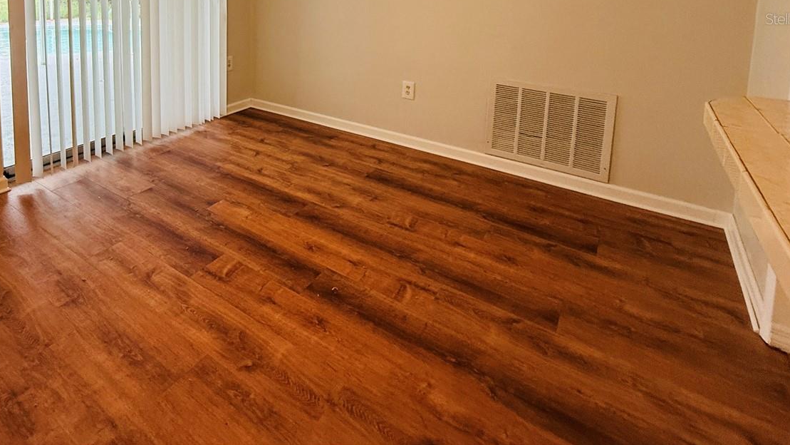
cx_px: 263
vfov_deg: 45.0
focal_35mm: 22
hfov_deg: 78.5
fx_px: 461
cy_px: 19
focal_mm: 2.22
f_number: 2.2
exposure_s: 1/120
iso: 250
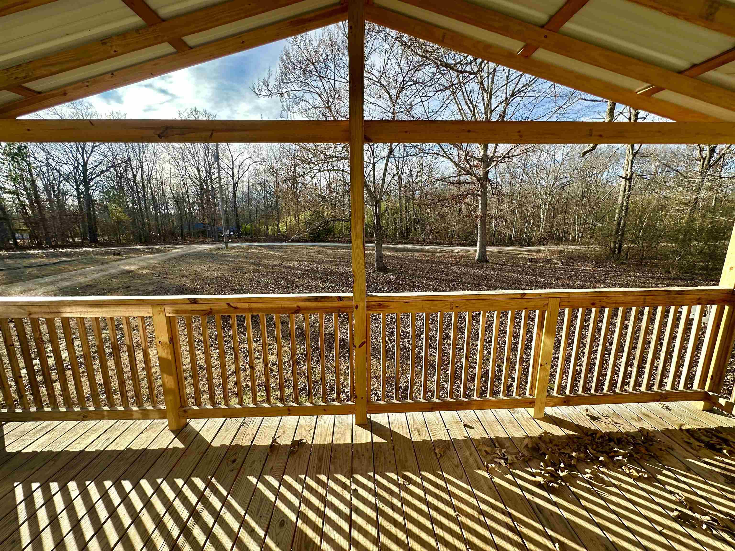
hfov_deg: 102.1
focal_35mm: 14
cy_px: 276
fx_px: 297
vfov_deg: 85.7
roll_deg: -0.2
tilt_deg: -8.6
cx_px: 368
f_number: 2.2
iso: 40
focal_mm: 2.22
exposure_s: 1/390
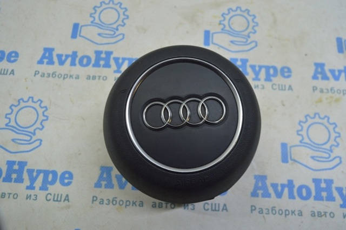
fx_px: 259
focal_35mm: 27
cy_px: 115
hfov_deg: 67.4
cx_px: 173
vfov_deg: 47.8
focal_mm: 18
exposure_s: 1/40
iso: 400
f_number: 5.6
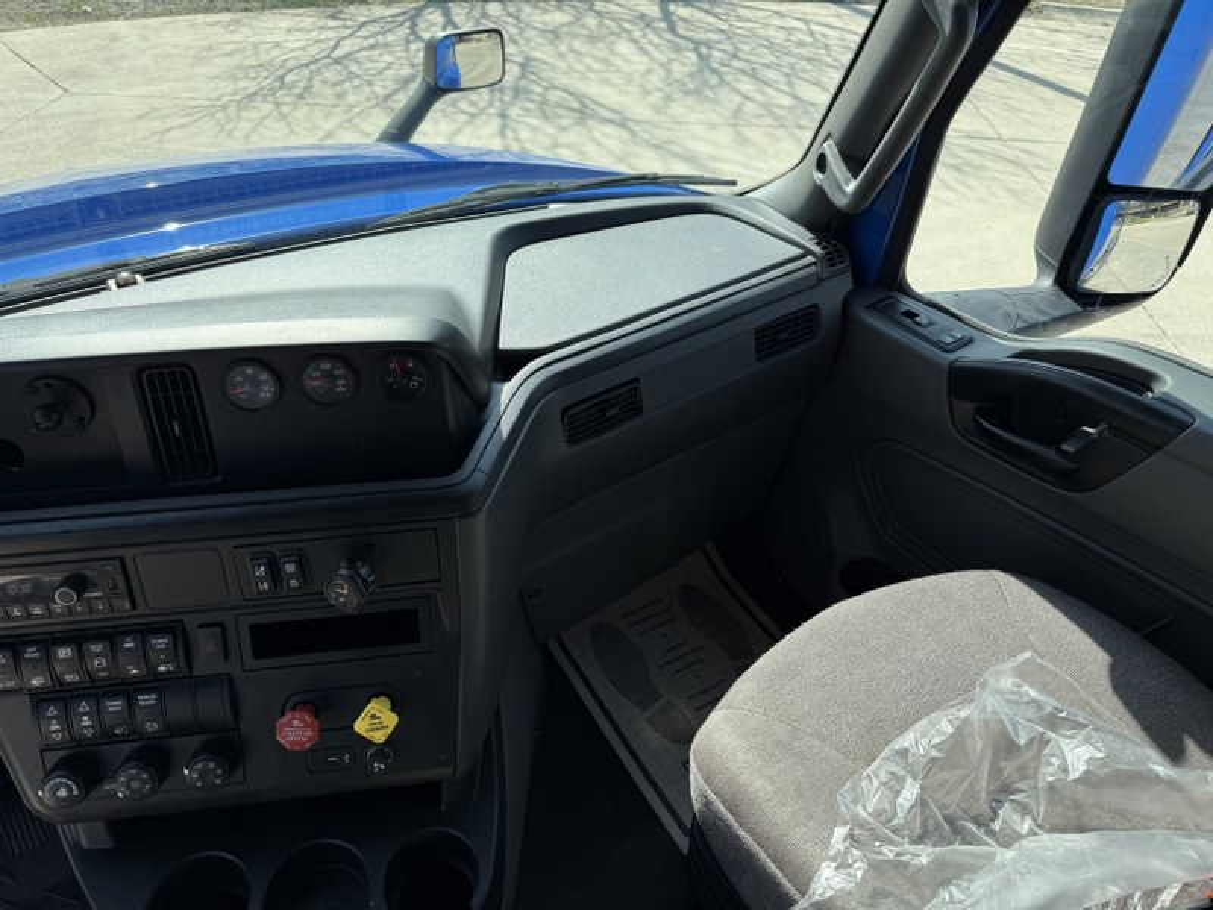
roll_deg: -3.5
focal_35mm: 24
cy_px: 455
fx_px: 841
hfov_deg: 71.6
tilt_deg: -39.5
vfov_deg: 56.8
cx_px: 606
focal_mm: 6.76
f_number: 1.78
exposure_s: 1/1211
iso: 80
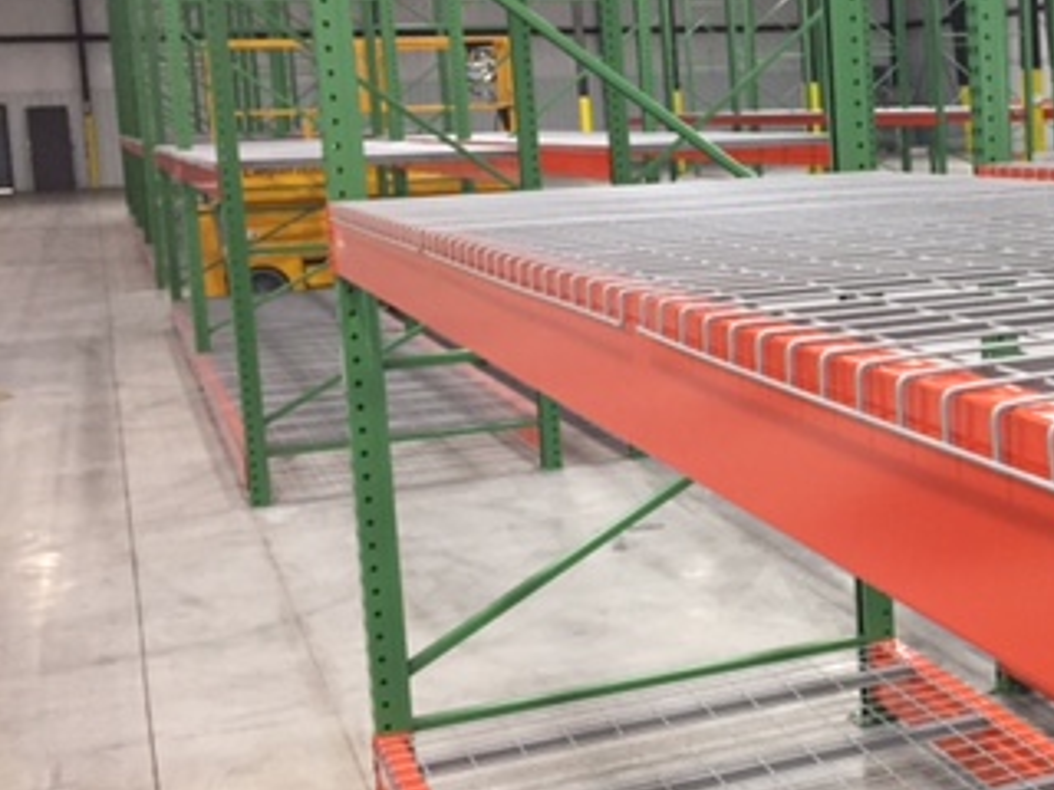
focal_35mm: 58
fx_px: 1766
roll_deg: +1.1
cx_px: 1047
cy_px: 323
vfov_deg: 25.2
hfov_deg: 30.9
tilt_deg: -7.7
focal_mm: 4.15
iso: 125
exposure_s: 1/30
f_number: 2.2
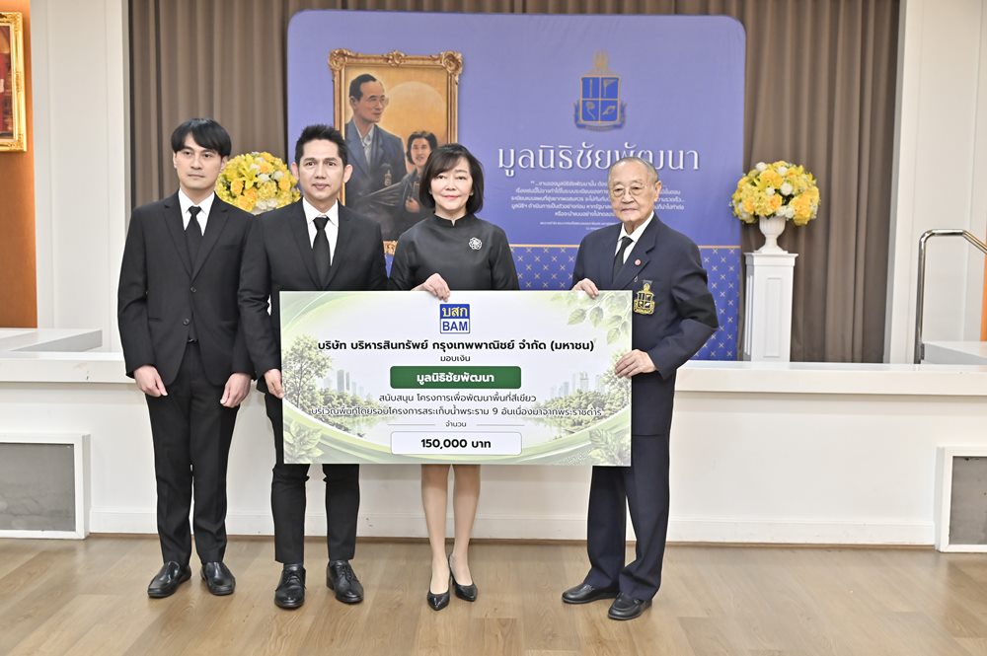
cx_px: 494
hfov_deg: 50.7
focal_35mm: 38
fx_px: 1041
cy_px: 328
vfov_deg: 35.0
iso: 2200
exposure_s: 1/180
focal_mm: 38
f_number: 5.6
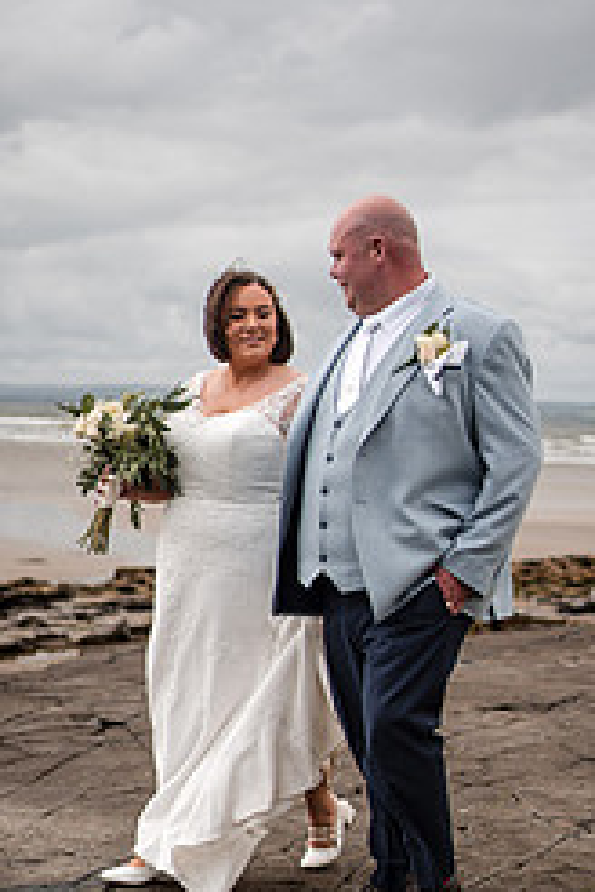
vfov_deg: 31.0
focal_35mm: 64
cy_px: 638
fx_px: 1587
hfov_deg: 21.2
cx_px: 283
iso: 100
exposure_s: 1/8000
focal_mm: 35
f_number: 1.8
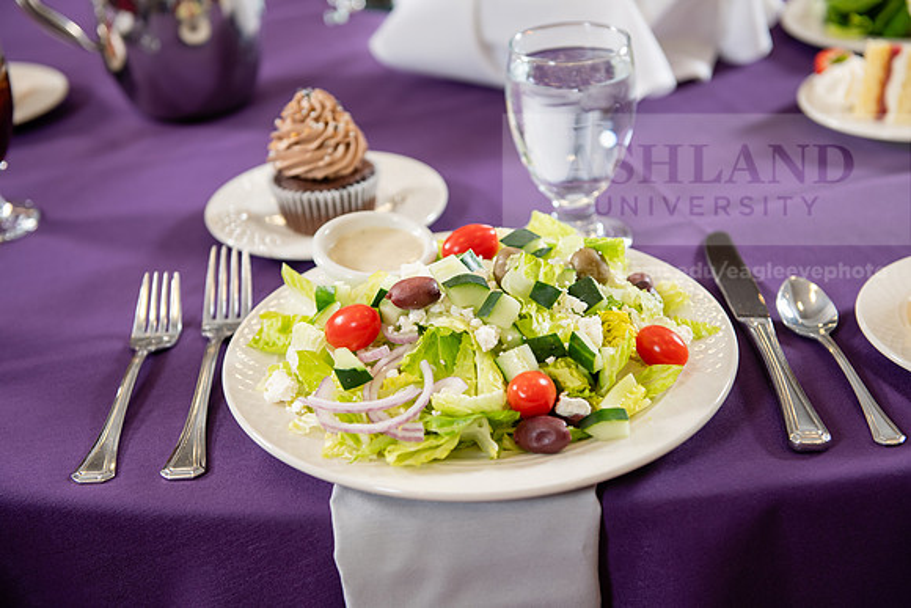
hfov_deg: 35.6
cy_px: 304
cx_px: 456
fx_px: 1417
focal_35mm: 56
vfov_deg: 24.2
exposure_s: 1/160
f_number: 3.5
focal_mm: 56
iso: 400
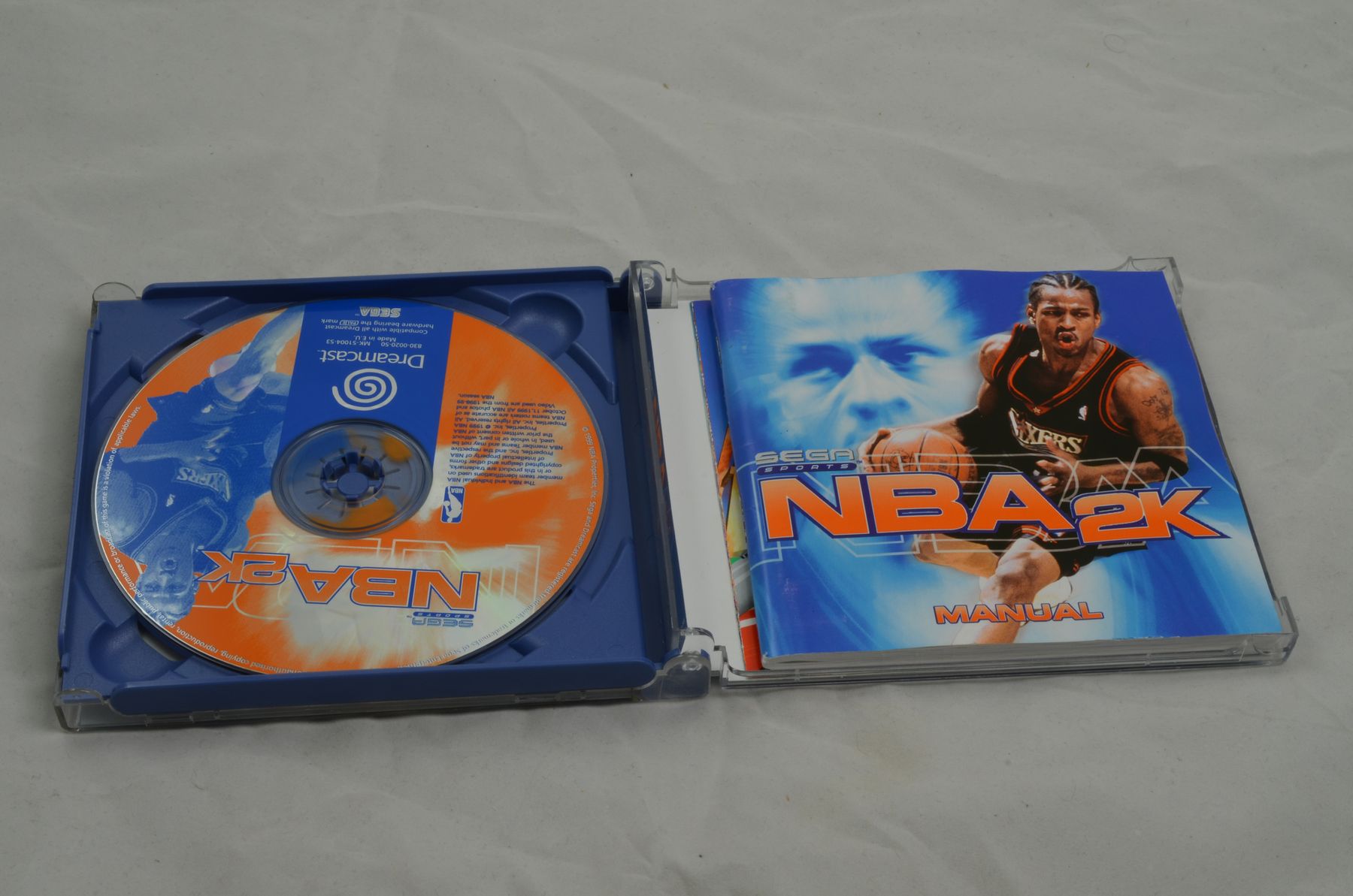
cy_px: 448
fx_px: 2251
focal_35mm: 60
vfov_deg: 22.5
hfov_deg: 33.5
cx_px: 676
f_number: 20
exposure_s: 1/2.5
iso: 100
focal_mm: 40
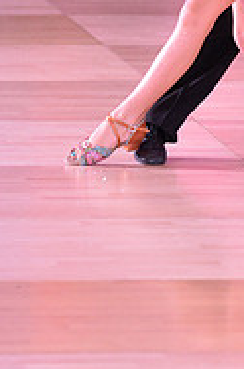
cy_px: -75
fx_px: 6326
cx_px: 282
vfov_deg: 3.3
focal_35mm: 620
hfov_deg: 2.2
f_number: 4.5
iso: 2000
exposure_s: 1/250
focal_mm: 200
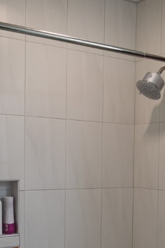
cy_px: 192
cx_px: 130
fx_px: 419
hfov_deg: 22.0
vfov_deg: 32.2
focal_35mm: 61
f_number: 4.5
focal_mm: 20
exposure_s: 1/80
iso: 400
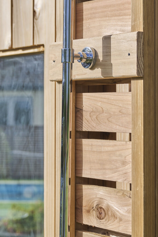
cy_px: 68
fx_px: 724
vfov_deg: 18.5
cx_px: 23
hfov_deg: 12.4
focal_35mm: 110
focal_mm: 44
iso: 100
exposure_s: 1/1600
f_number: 4
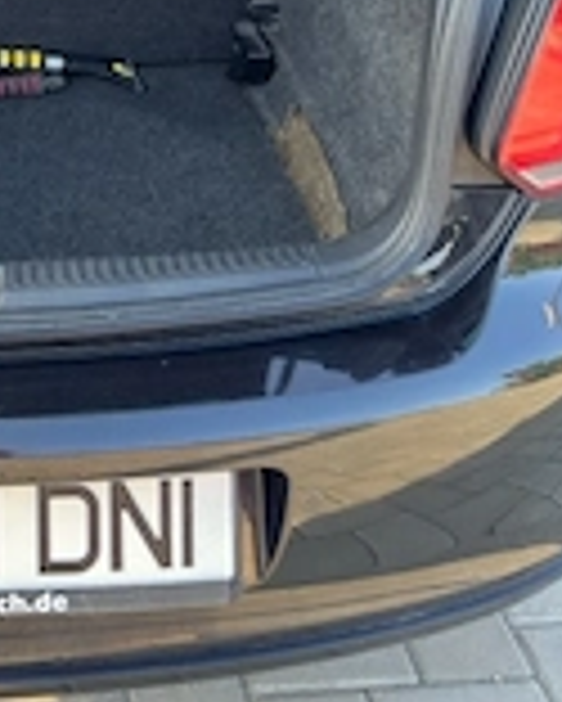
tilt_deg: -20.4
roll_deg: +0.1
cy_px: -108
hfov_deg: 23.6
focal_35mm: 60
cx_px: -76
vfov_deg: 28.0
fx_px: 1246
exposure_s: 1/150
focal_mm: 6.76
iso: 80
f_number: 1.78
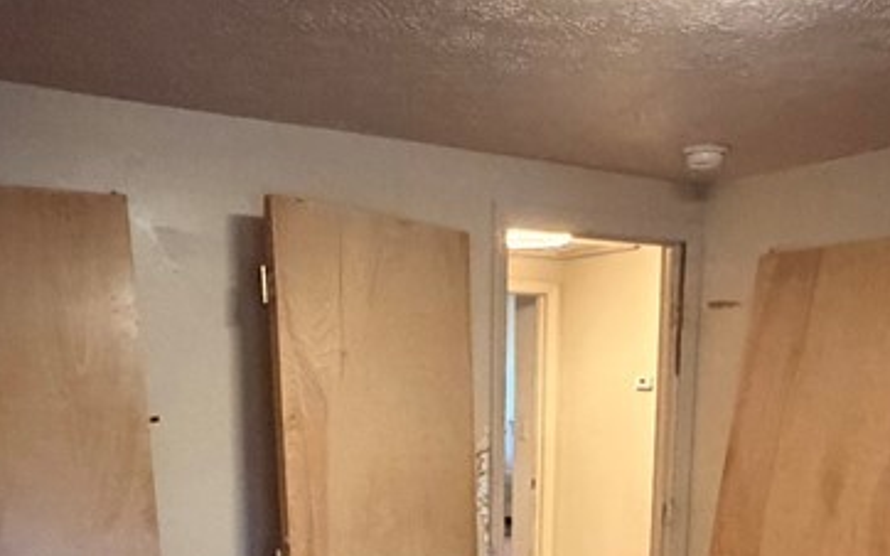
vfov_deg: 28.2
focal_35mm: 42
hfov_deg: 47.2
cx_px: 465
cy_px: 588
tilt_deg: -12.6
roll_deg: +0.7
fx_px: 1018
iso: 1250
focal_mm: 2.22
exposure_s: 1/30
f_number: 2.2
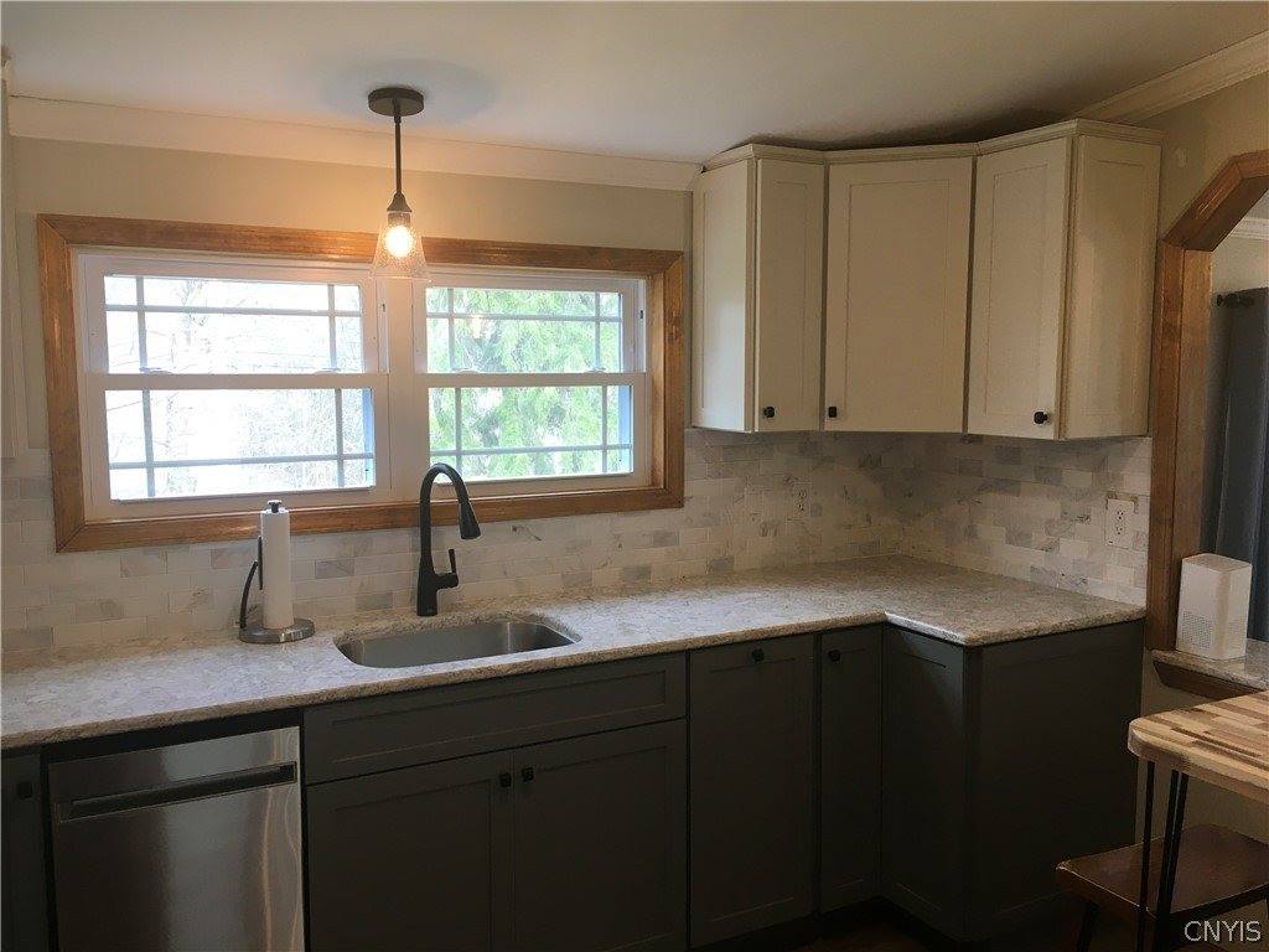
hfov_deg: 61.7
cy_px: 476
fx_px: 1063
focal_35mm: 29
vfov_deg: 48.2
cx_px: 634
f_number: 2.2
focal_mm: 4.15
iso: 25
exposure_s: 1/30
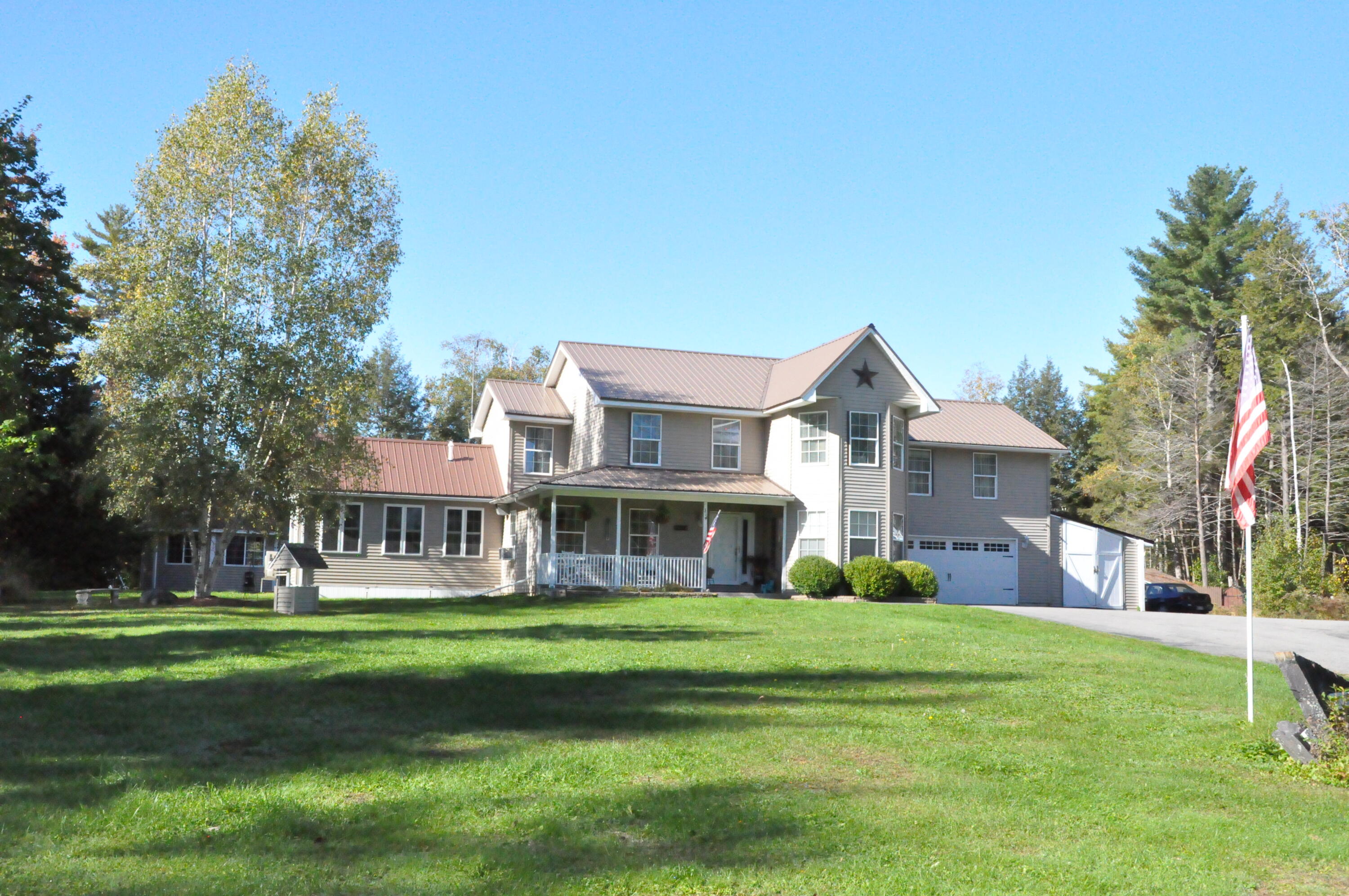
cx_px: 674
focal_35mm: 36
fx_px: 1347
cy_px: 448
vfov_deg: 36.8
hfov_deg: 53.2
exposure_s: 1/4000
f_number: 11
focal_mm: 24
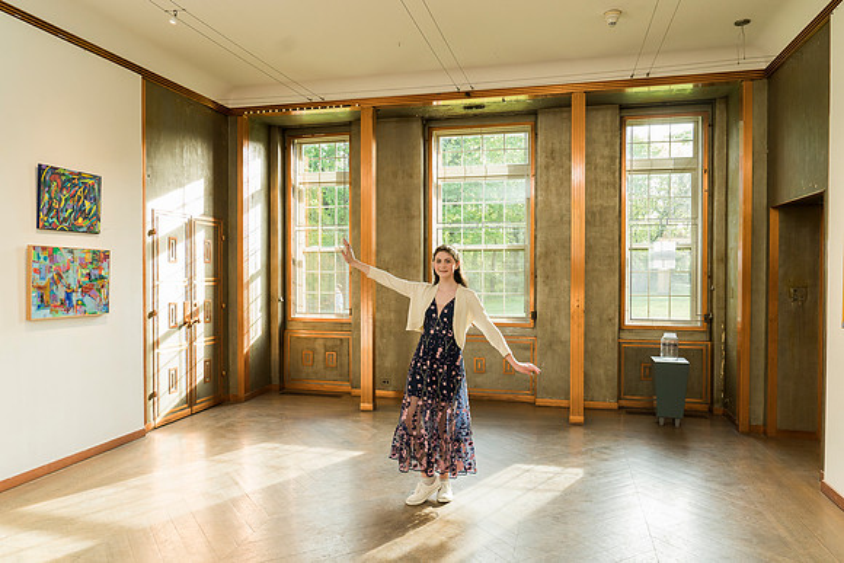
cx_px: 407
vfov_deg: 48.7
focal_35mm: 27
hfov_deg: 68.3
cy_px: 281
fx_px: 622
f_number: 5
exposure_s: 1/100
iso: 1250
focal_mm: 25
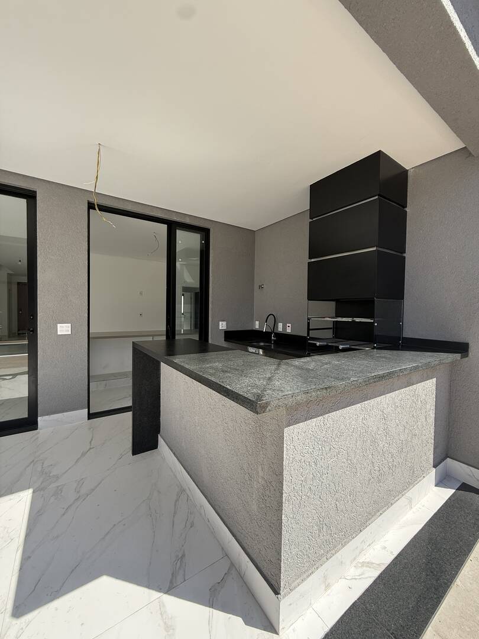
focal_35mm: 14
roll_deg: -2.0
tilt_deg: -0.4
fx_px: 258
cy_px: 320
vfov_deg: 102.1
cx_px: 240
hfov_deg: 85.7
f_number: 2.2
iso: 50
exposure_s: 1/506
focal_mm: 2.22
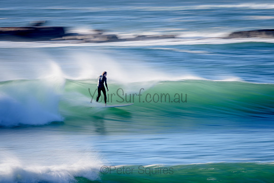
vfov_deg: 2.1
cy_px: 63
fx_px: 4977
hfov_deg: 3.2
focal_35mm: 654
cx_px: 95
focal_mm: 500
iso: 31
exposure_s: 1/10
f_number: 13
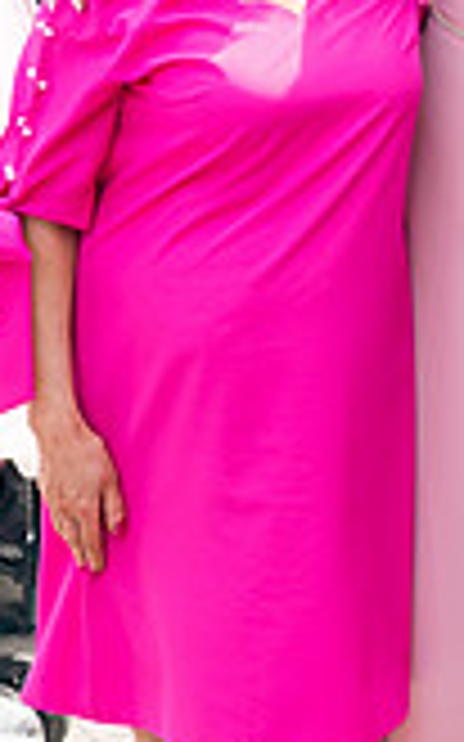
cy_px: 164
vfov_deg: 15.3
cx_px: 851
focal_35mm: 136
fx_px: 2754
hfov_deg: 9.2
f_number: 5
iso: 100
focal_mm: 38
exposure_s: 1/200
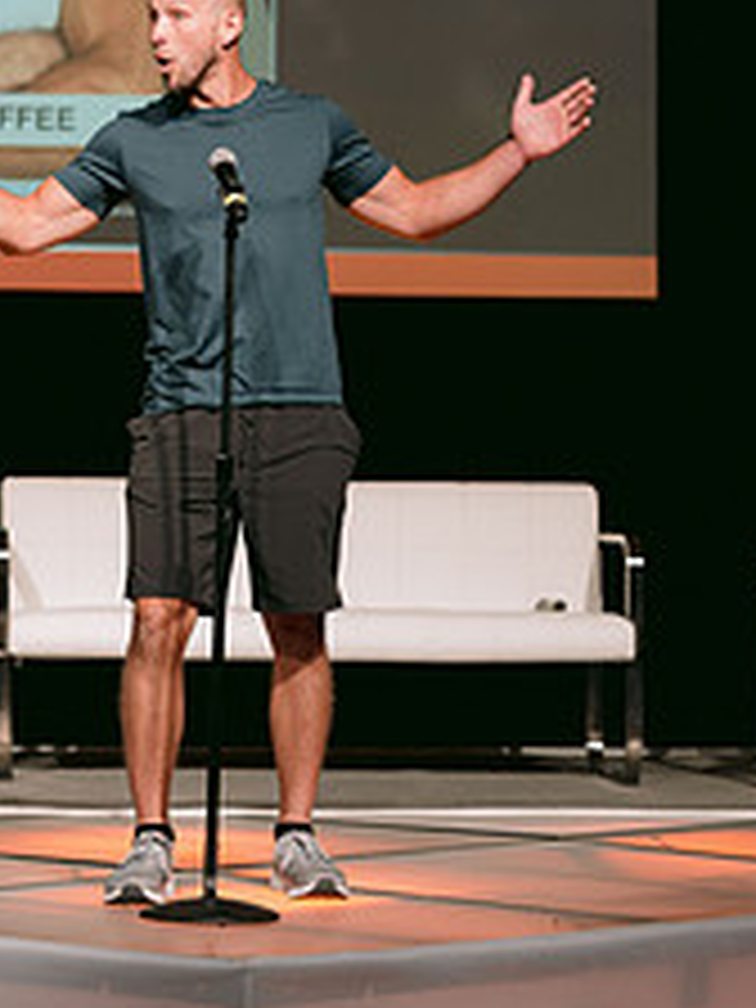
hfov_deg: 9.0
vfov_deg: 12.0
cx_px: 189
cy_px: 135
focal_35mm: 164
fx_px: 4776
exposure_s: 1/200
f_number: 2.8
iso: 400
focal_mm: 85
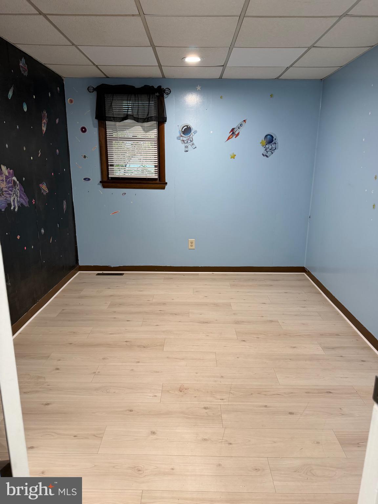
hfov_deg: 56.8
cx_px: 189
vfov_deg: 71.6
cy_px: 252
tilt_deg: -14.6
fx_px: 349
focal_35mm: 24
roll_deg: -0.4
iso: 200
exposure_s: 1/60
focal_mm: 6.76
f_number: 1.78
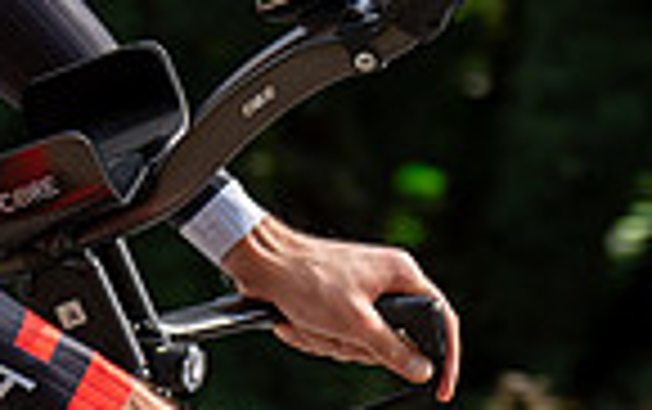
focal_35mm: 584
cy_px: -190
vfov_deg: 2.3
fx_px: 10389
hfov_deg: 3.6
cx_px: -467
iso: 125
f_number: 4
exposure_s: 1/1000
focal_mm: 75
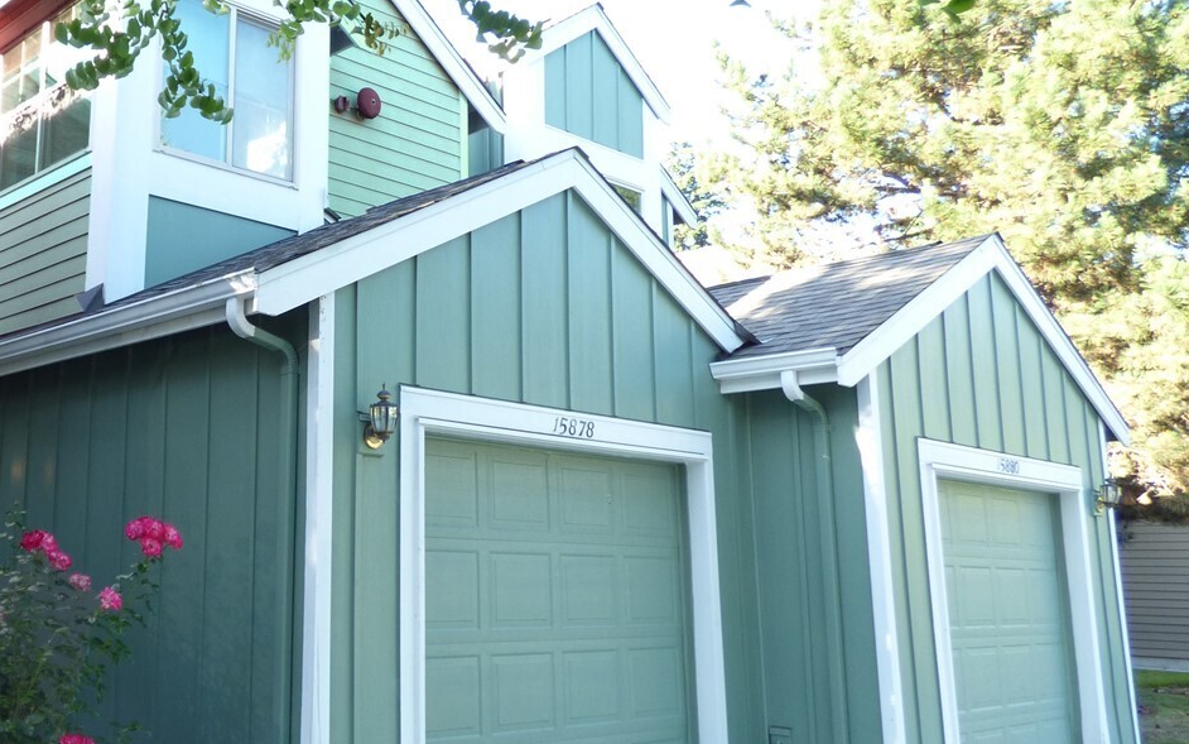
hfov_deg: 51.2
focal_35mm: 36
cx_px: 265
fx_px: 1167
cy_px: 332
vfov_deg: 35.3
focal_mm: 3.58
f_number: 2.8
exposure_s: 1/80
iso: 100
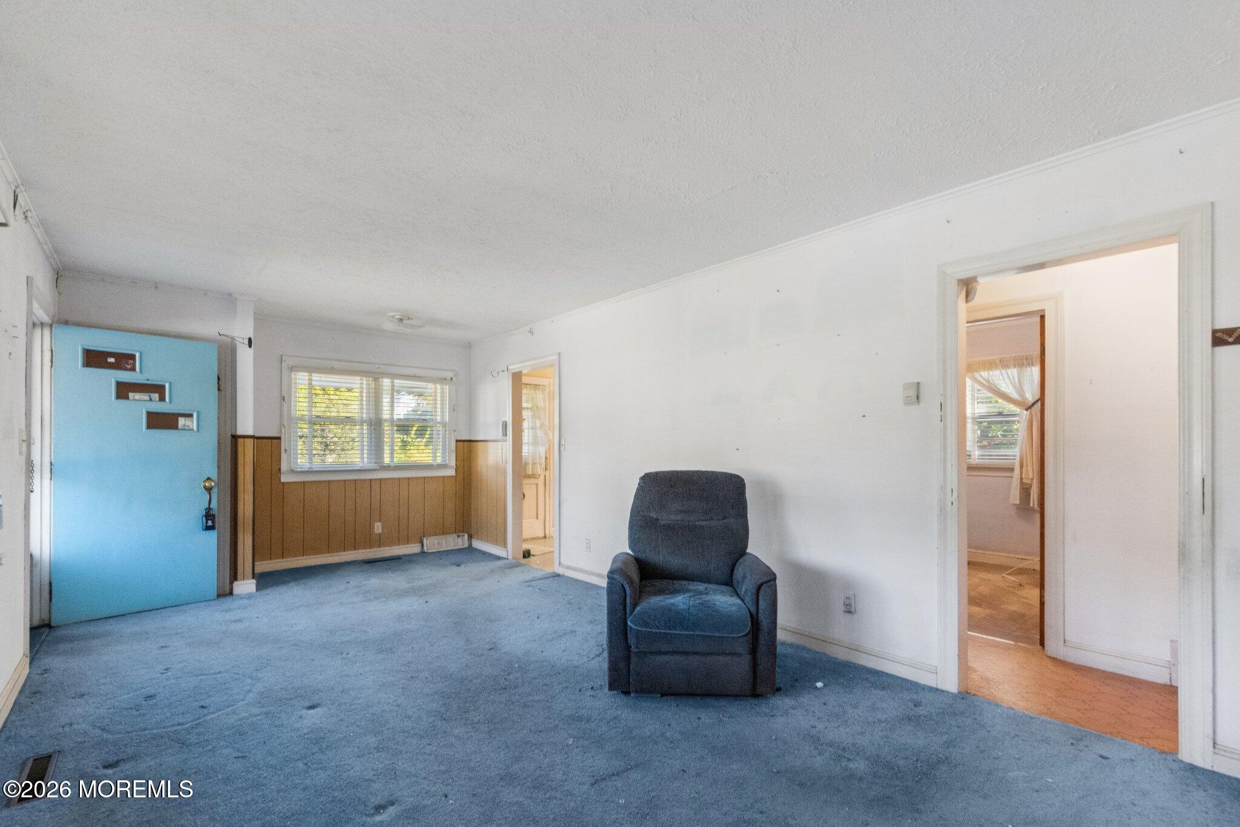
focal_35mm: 15
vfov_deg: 77.3
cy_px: 414
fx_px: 517
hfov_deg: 100.4
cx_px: 620
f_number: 7.1
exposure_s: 1/40
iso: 2000
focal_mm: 15
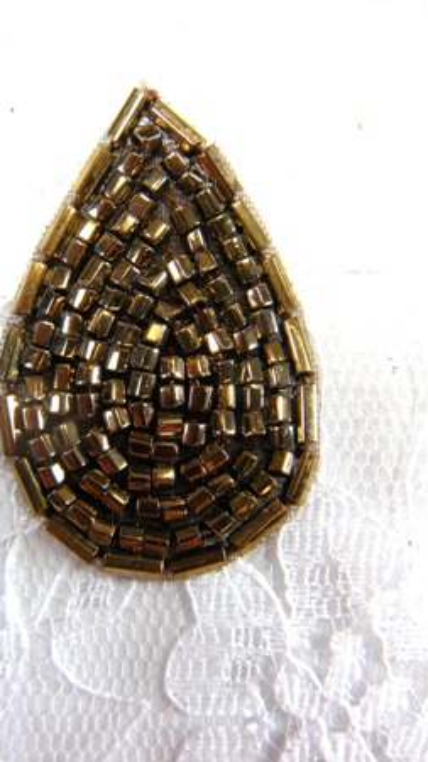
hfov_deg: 30.3
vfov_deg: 51.6
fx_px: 787
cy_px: 381
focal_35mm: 39
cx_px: 156
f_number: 3.8
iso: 64
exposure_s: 1/74.8
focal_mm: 5.9
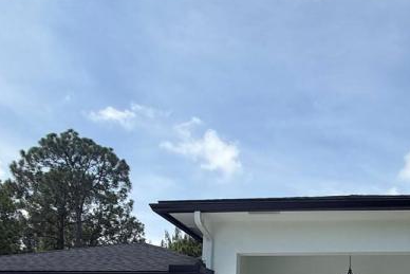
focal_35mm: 36
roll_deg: -2.5
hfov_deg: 49.6
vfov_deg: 30.9
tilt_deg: +3.6
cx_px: 336
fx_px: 410
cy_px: 332
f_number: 2.2
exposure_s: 1/2024
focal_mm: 2.22
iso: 50
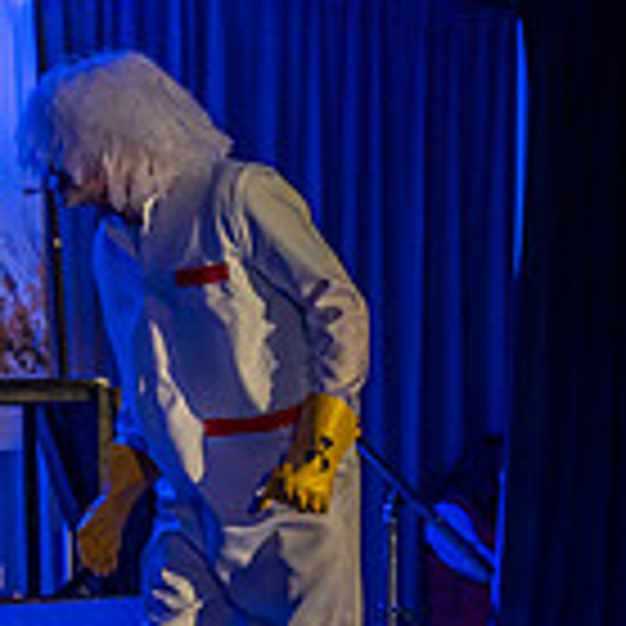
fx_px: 2251
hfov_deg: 15.5
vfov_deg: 15.6
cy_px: 608
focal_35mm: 110
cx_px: -45
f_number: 4.5
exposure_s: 1/200
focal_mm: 40
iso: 2000
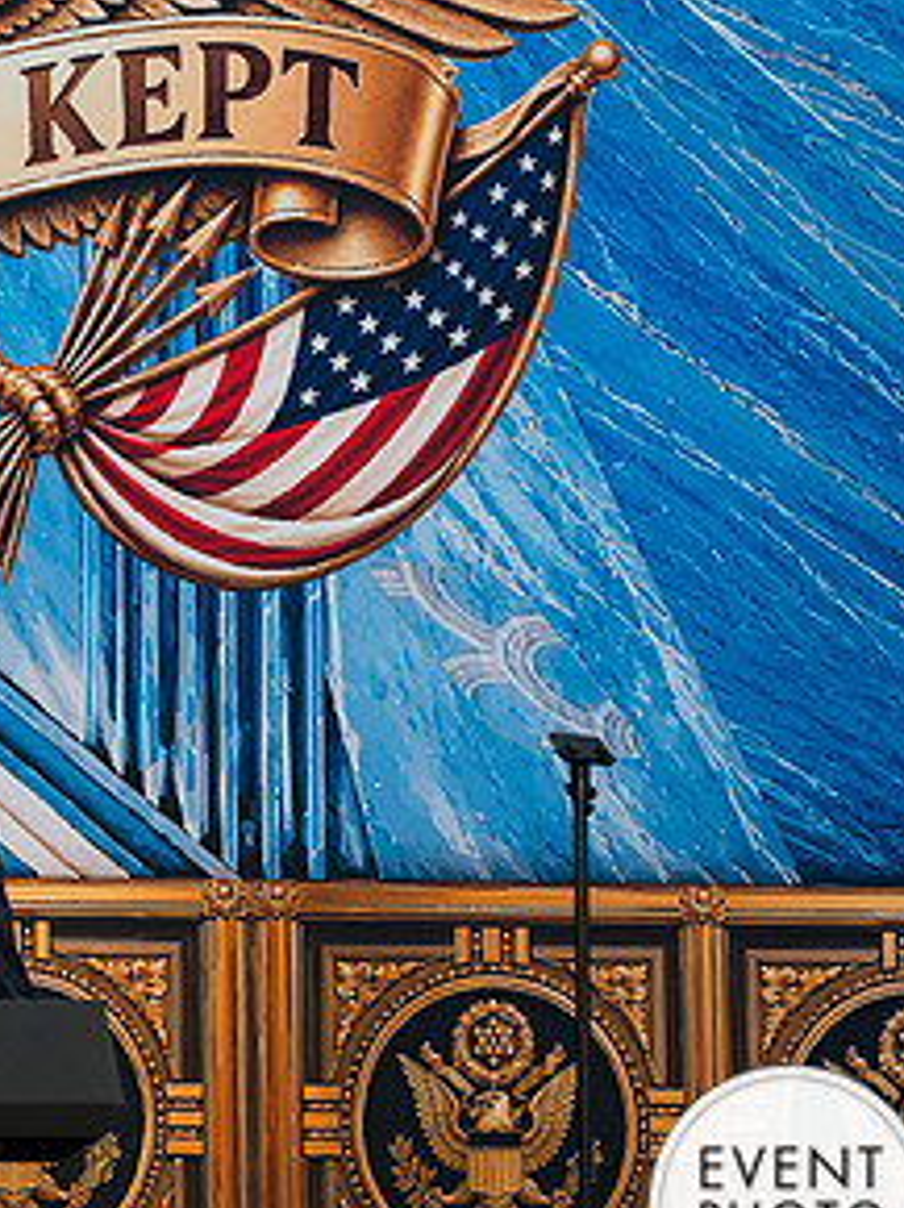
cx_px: -137
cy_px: 679
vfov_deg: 8.8
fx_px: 7846
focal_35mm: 225
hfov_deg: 6.6
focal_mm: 78
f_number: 2.8
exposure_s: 1/320
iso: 320
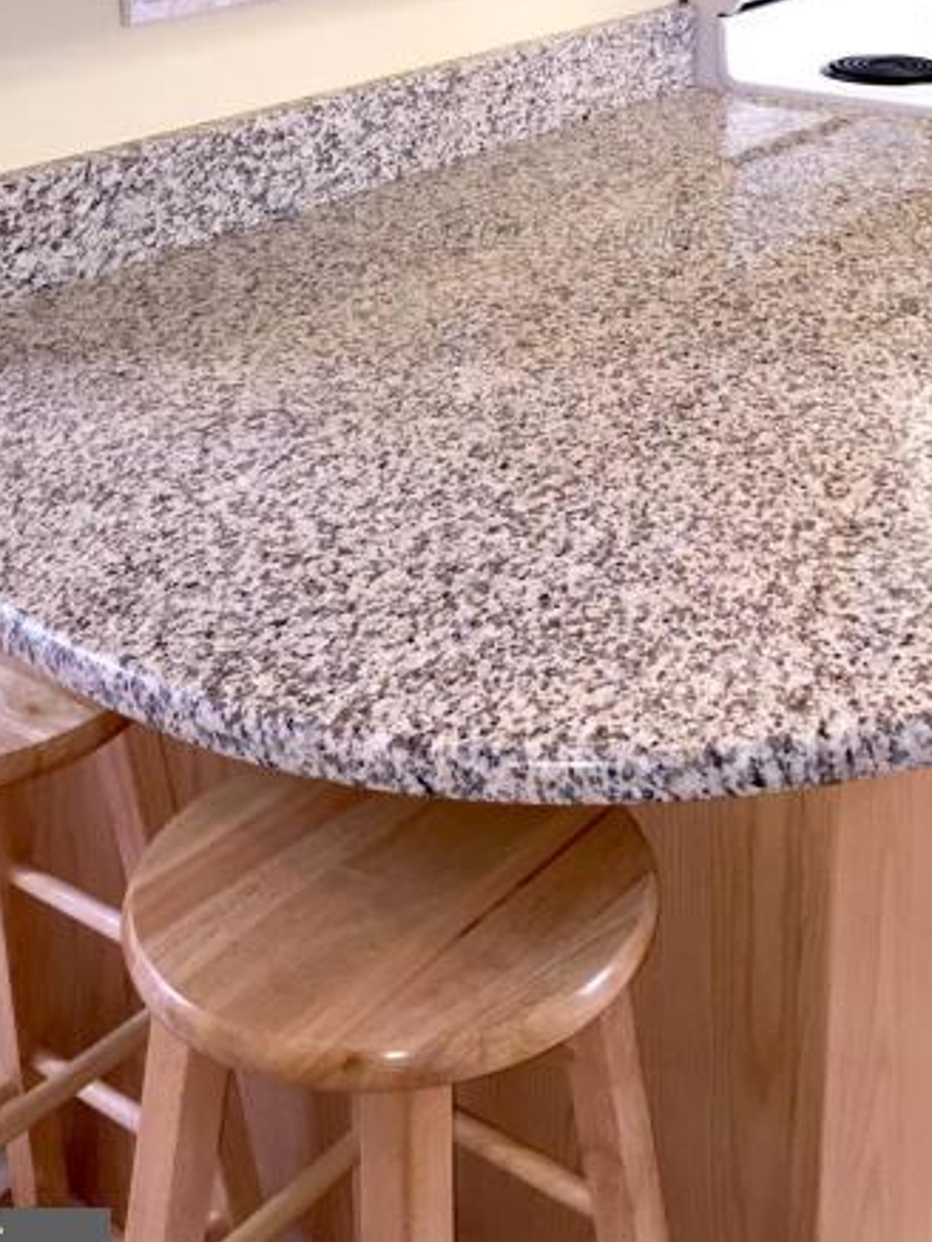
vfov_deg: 36.1
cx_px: 574
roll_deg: -0.2
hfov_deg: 28.5
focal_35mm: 51
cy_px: 233
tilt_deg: -17.0
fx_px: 1830
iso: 100
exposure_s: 1/30
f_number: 2.2
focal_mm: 4.15
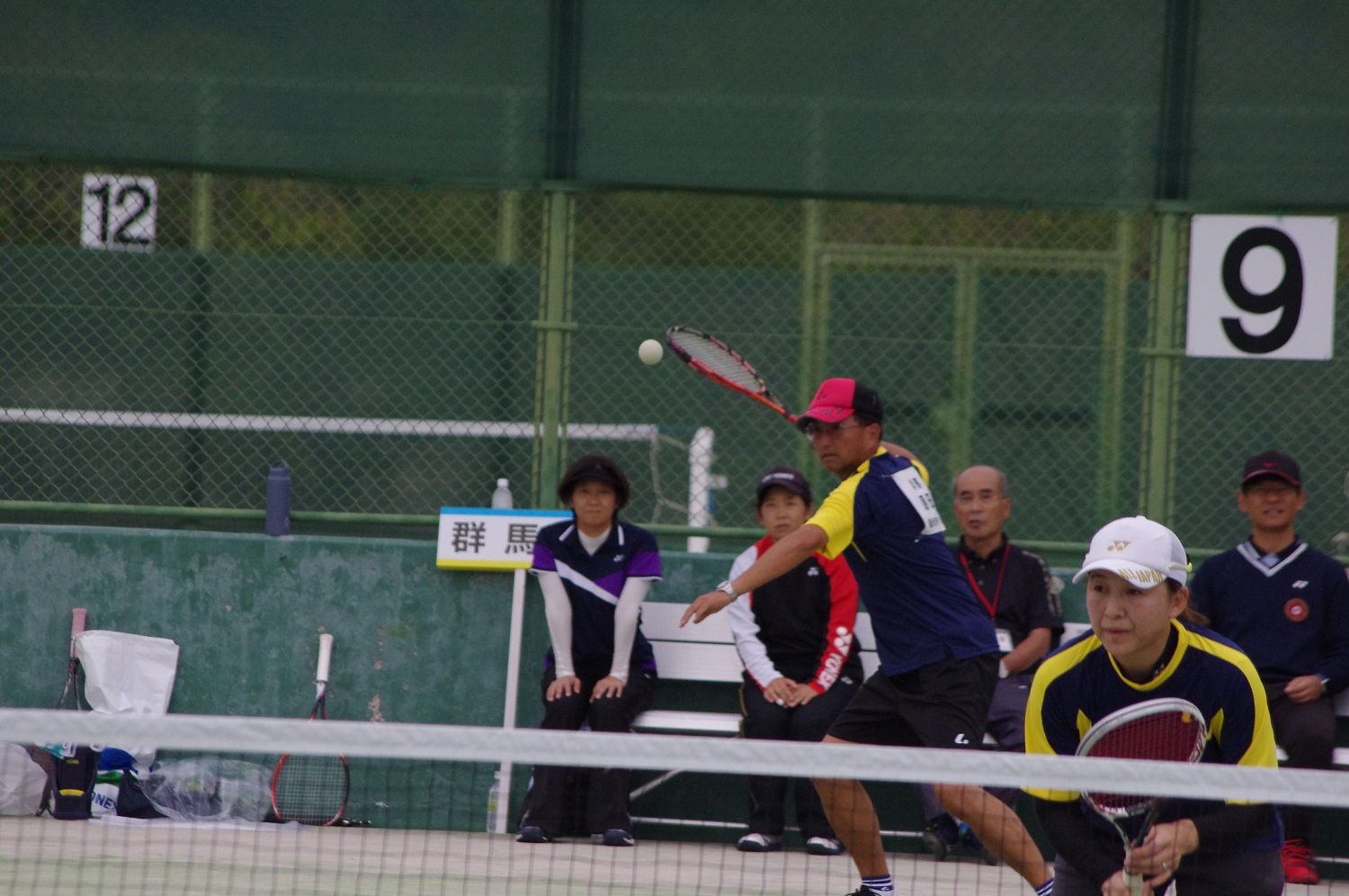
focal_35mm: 315
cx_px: 674
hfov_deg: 6.5
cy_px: 448
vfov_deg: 4.4
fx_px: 11788
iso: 1600
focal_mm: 210
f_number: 7.1
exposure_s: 1/2000
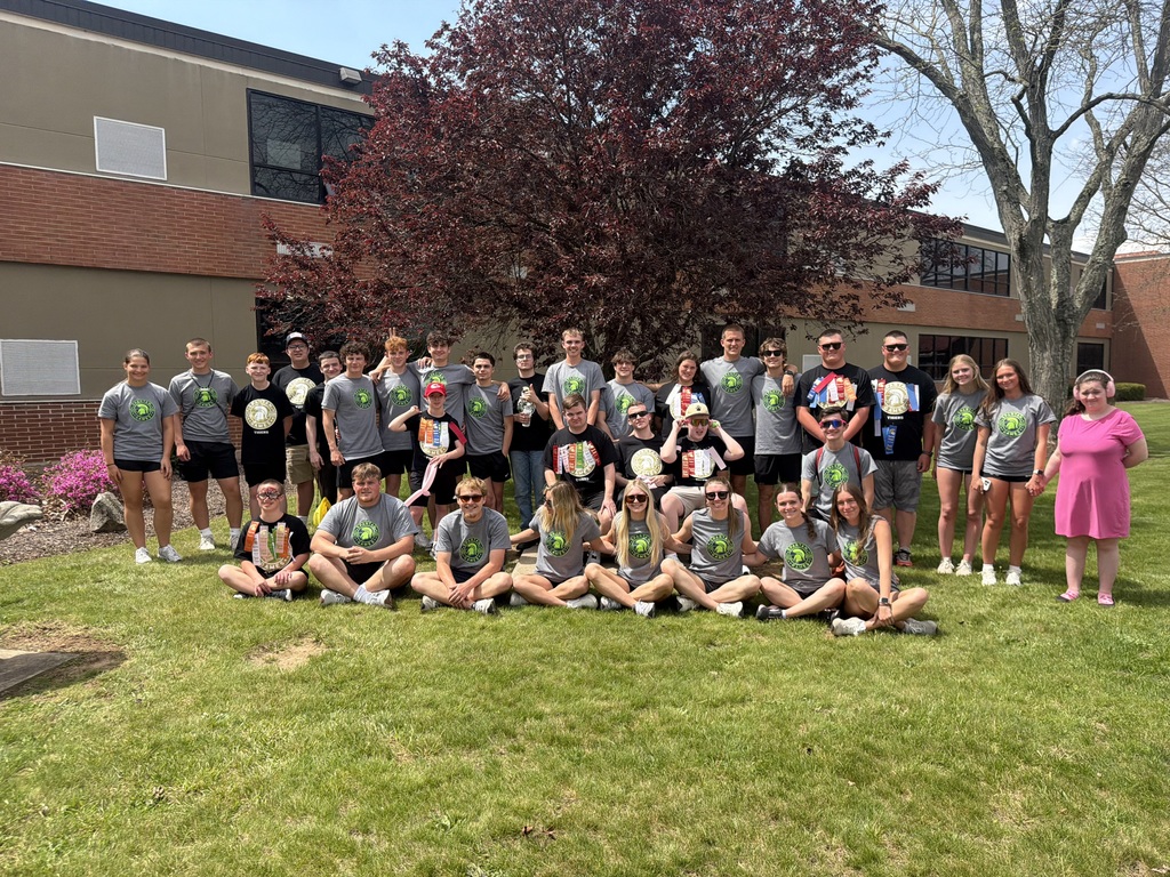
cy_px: 438
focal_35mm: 24
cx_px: 585
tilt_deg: -4.3
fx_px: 811
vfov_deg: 56.8
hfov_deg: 71.6
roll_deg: +2.0
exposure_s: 1/10309
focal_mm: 6.76
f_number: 1.78
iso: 320
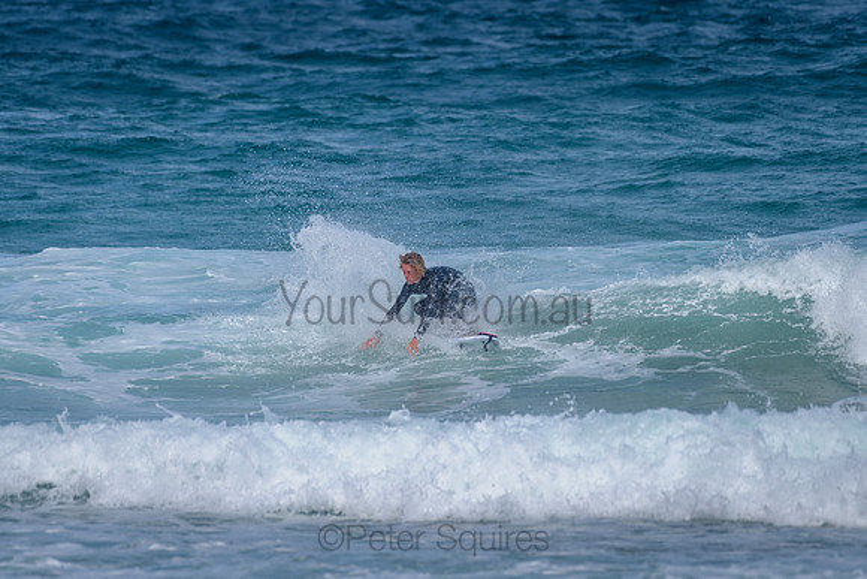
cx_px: 480
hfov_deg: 3.4
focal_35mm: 613
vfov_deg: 2.2
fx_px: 14774
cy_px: 224
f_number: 5.6
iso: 110
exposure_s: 1/2000
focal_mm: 500
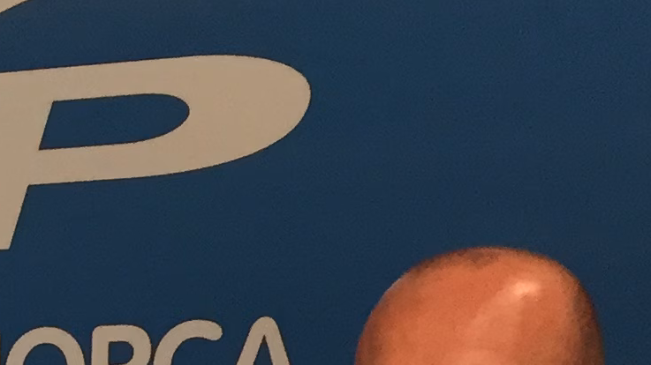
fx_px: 2416
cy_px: 950
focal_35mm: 140
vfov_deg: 7.9
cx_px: -367
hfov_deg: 14.2
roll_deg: -1.3
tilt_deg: -9.1
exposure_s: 1/33
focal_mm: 4.15
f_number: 2.2
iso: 100
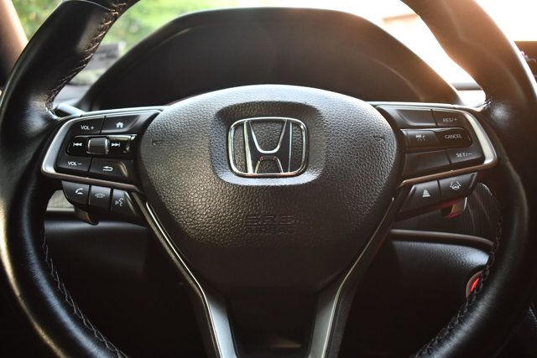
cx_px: 268
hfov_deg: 57.2
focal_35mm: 33
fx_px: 492
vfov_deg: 40.0
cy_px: 179
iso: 1000
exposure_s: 1/125
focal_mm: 22
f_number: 3.8
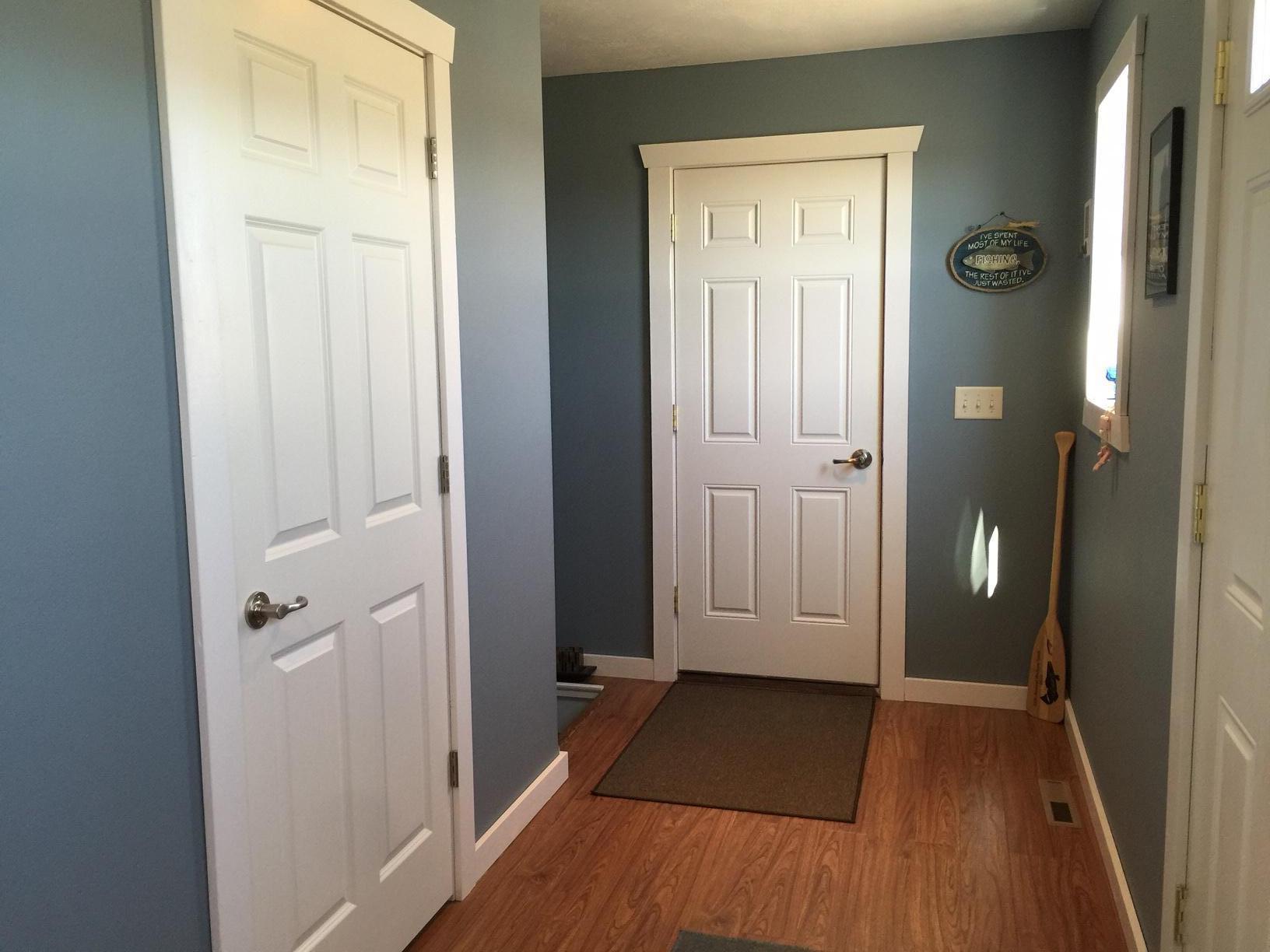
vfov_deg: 48.2
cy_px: 476
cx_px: 635
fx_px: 1064
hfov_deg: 61.7
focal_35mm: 29
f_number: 2.2
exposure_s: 1/30
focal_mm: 4.15
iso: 40
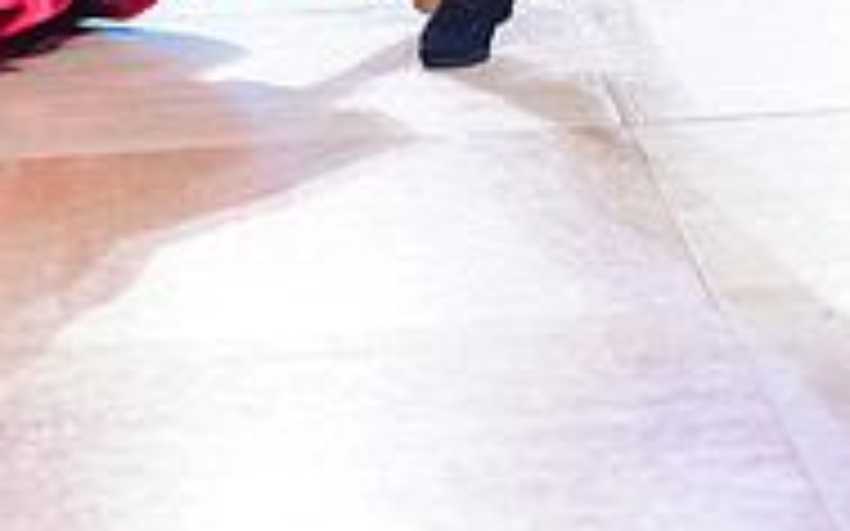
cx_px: 474
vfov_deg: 5.8
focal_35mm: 219
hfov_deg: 9.6
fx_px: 5072
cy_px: -558
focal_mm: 70
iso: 2000
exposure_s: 1/500
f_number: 2.8
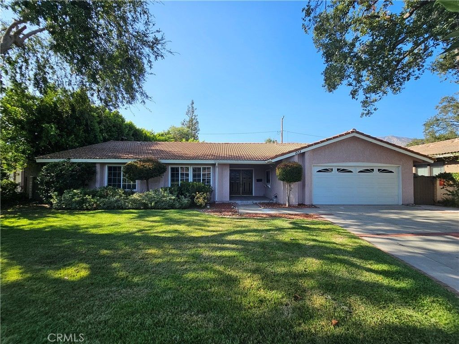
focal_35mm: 13
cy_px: 172
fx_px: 172
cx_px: 230
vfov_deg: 89.9
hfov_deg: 106.2
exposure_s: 1/878
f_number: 2.2
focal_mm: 2.2
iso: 50
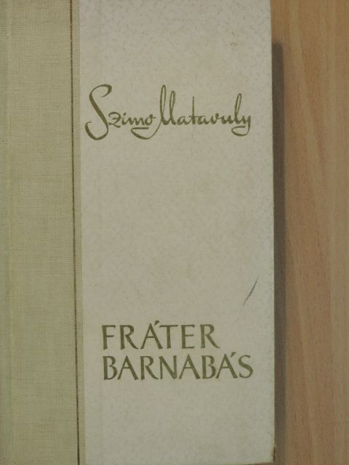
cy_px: 232
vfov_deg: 34.9
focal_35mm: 55
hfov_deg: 26.6
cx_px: 174
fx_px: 739
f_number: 3.7
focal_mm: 9.8
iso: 720
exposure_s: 1/60
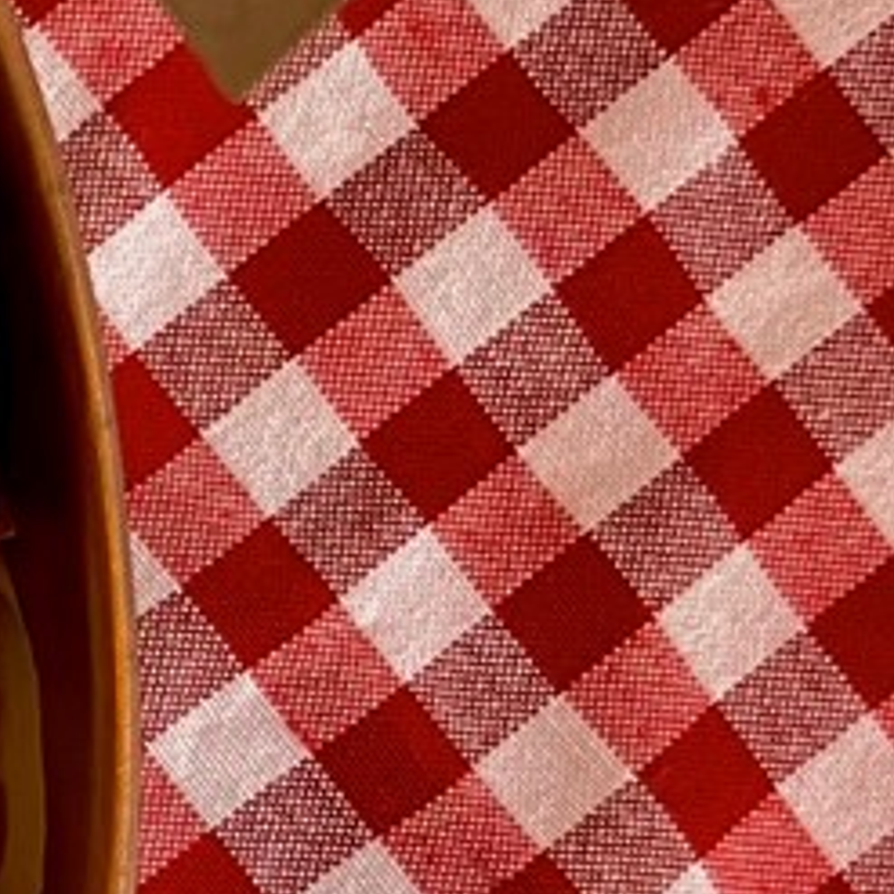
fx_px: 3623
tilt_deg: -87.9
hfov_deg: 12.4
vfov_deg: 13.9
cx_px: -912
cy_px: 805
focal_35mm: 124
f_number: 1.5
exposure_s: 1/50
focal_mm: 5.7
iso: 200
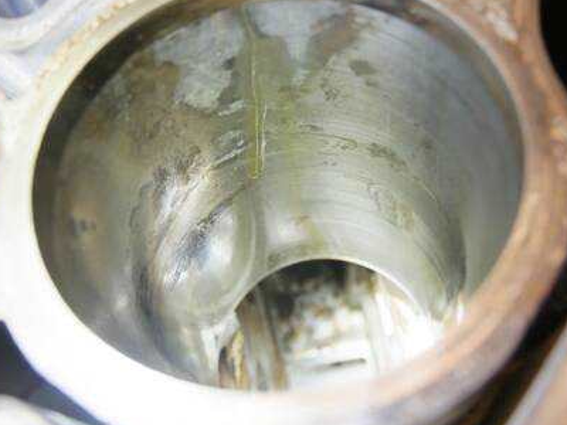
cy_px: 196
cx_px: 278
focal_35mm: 36
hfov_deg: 51.4
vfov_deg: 39.6
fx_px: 590
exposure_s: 1/125
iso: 200
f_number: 3.8
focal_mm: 15
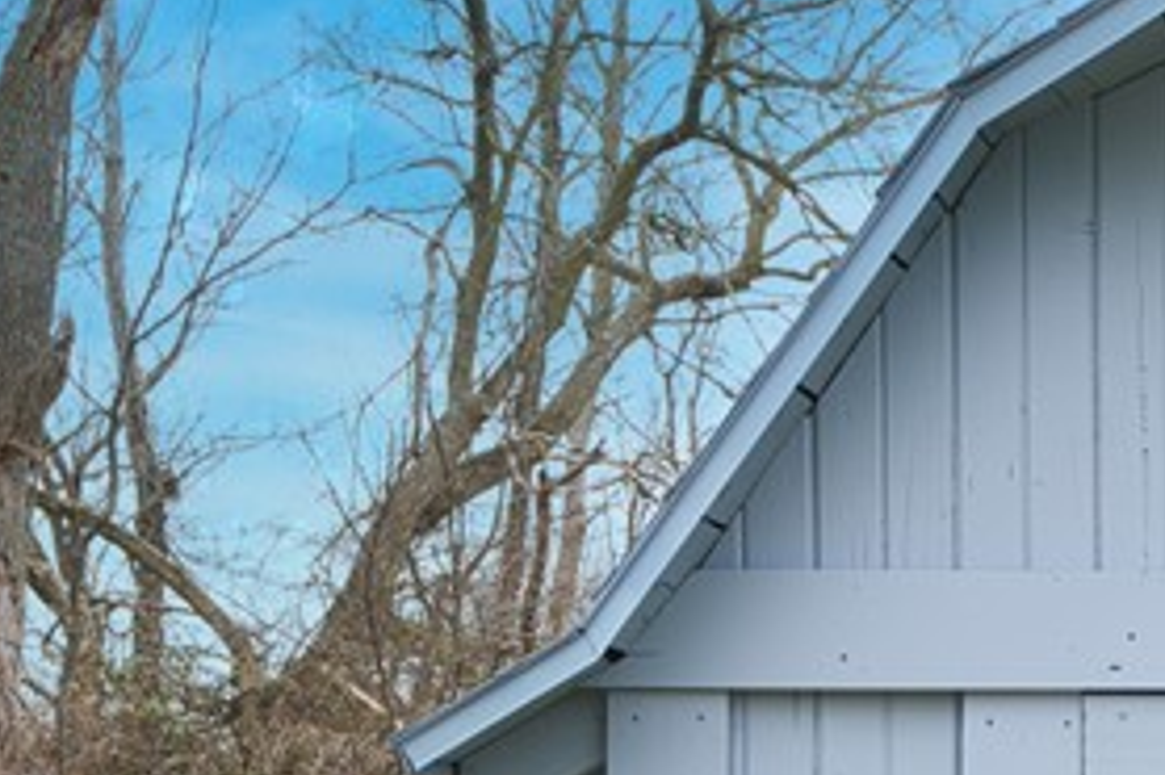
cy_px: 1031
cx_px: 1580
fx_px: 4301
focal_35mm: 133
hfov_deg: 14.7
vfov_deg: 10.1
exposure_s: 1/20
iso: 64
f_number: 10
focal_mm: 34
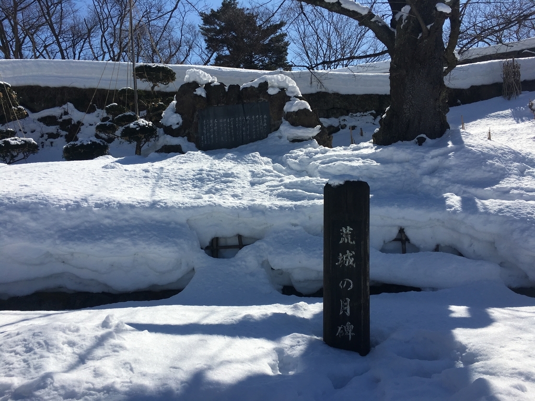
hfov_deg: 61.7
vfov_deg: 48.2
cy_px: 200
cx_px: 268
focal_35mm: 29
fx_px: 448
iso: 25
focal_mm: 4.15
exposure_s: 1/4274
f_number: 2.2
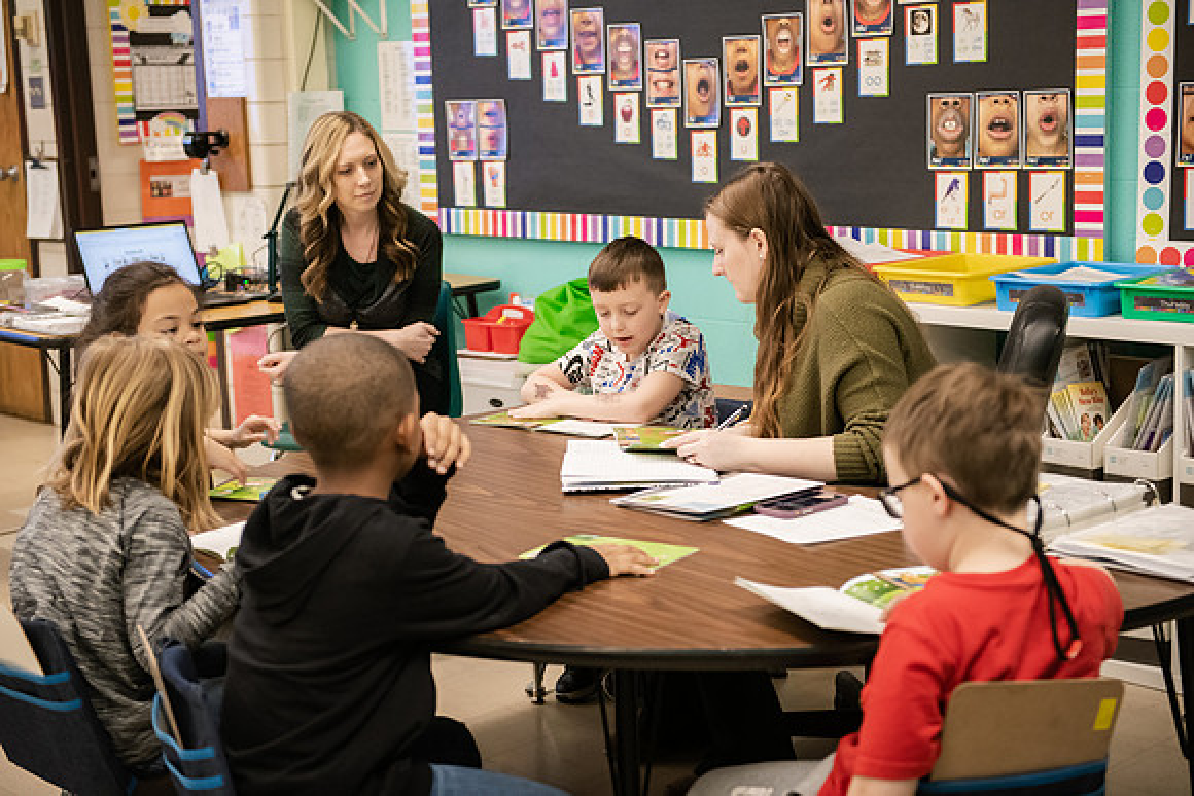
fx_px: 1924
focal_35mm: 58
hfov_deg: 34.5
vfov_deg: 23.4
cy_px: 398
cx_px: 597
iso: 2500
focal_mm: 58
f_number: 3.2
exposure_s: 1/200
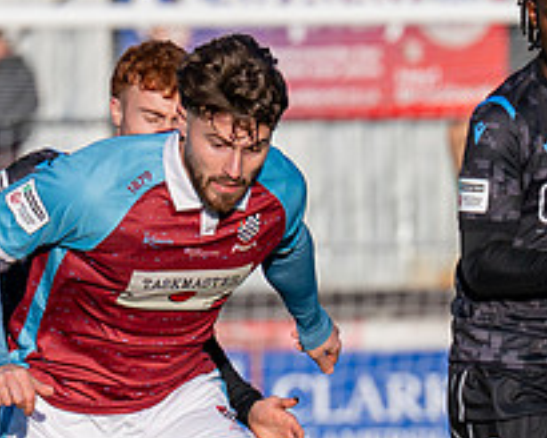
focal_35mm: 1279
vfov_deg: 1.2
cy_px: 333
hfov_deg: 1.5
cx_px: -98
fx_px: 20706
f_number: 4
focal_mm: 175
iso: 400
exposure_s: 1/4000
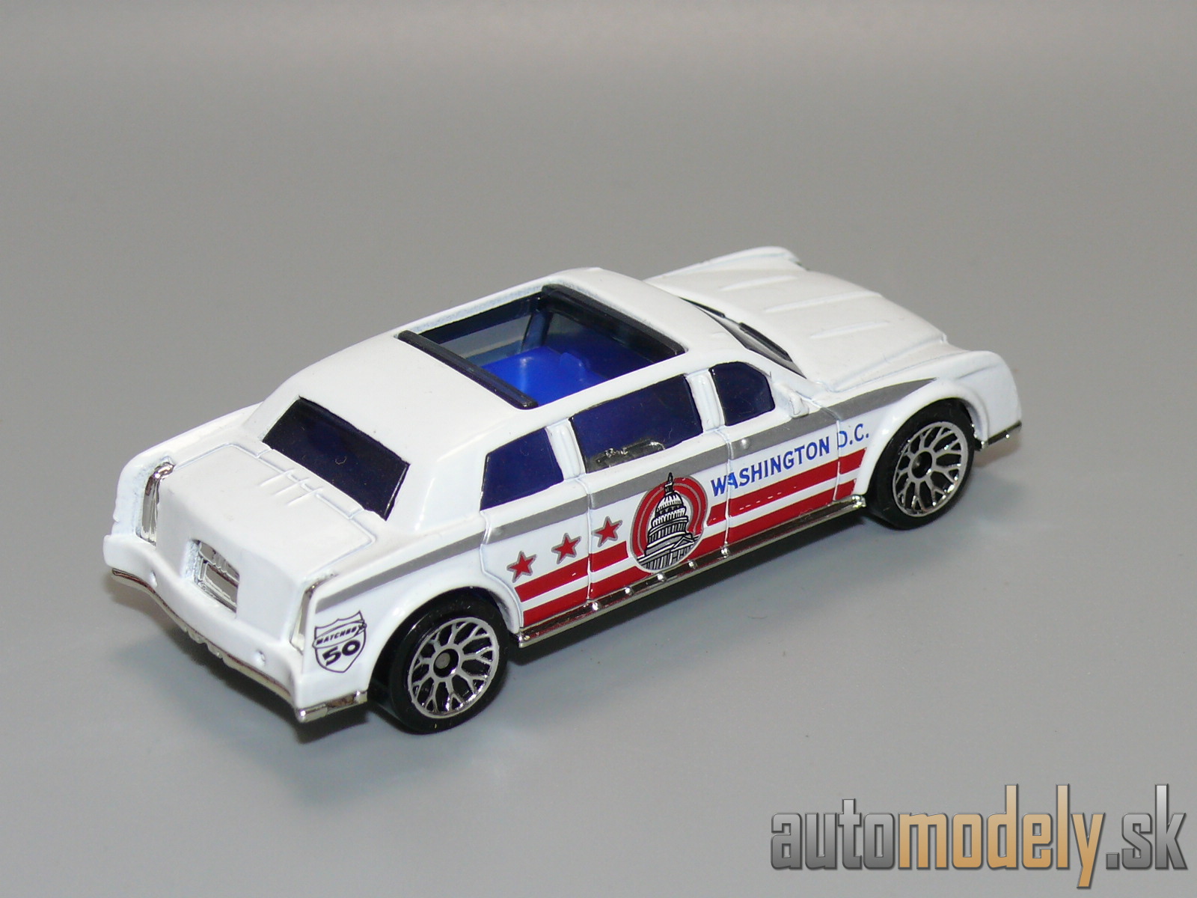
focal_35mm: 98
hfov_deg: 20.0
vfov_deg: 15.1
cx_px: 598
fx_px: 3389
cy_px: 449
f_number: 4
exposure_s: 1/30
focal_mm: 13.2
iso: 100
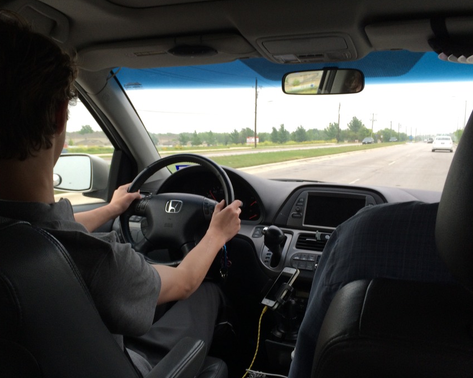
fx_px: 476
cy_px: 189
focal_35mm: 34
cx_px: 223
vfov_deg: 43.3
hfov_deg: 52.8
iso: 50
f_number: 2.2
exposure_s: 1/120
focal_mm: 4.15
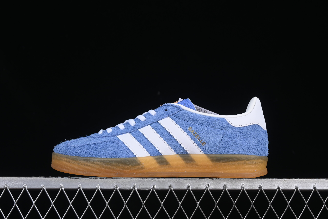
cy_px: 110
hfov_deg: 27.0
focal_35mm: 75
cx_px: 164
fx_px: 683
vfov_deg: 18.2
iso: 160
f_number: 8
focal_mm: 50
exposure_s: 1/80
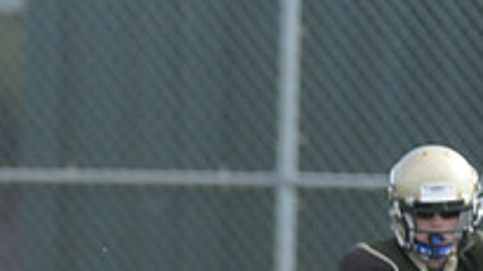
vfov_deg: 1.0
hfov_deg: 1.7
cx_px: -38
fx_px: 15896
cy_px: 414
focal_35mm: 1242
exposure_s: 1/5000
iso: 1600
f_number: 4
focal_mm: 280
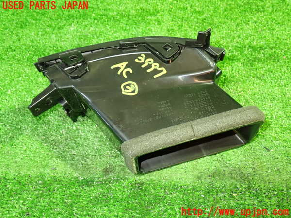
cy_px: 109
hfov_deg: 49.0
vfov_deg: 37.7
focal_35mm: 38
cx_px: 146
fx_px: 319
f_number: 2.7
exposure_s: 1/15
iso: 800
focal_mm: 6.83
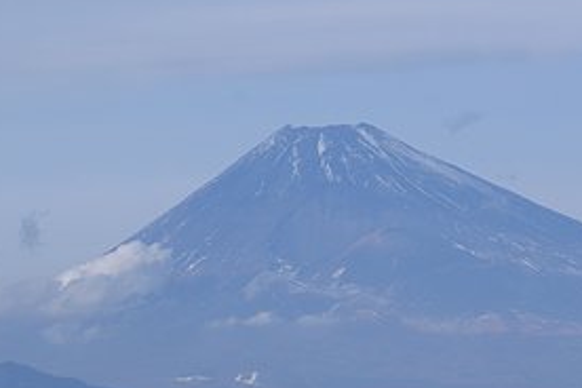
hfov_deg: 6.2
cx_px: 323
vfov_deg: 4.1
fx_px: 5383
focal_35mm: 333
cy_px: 196
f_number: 11
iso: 100
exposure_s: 1/350
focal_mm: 120
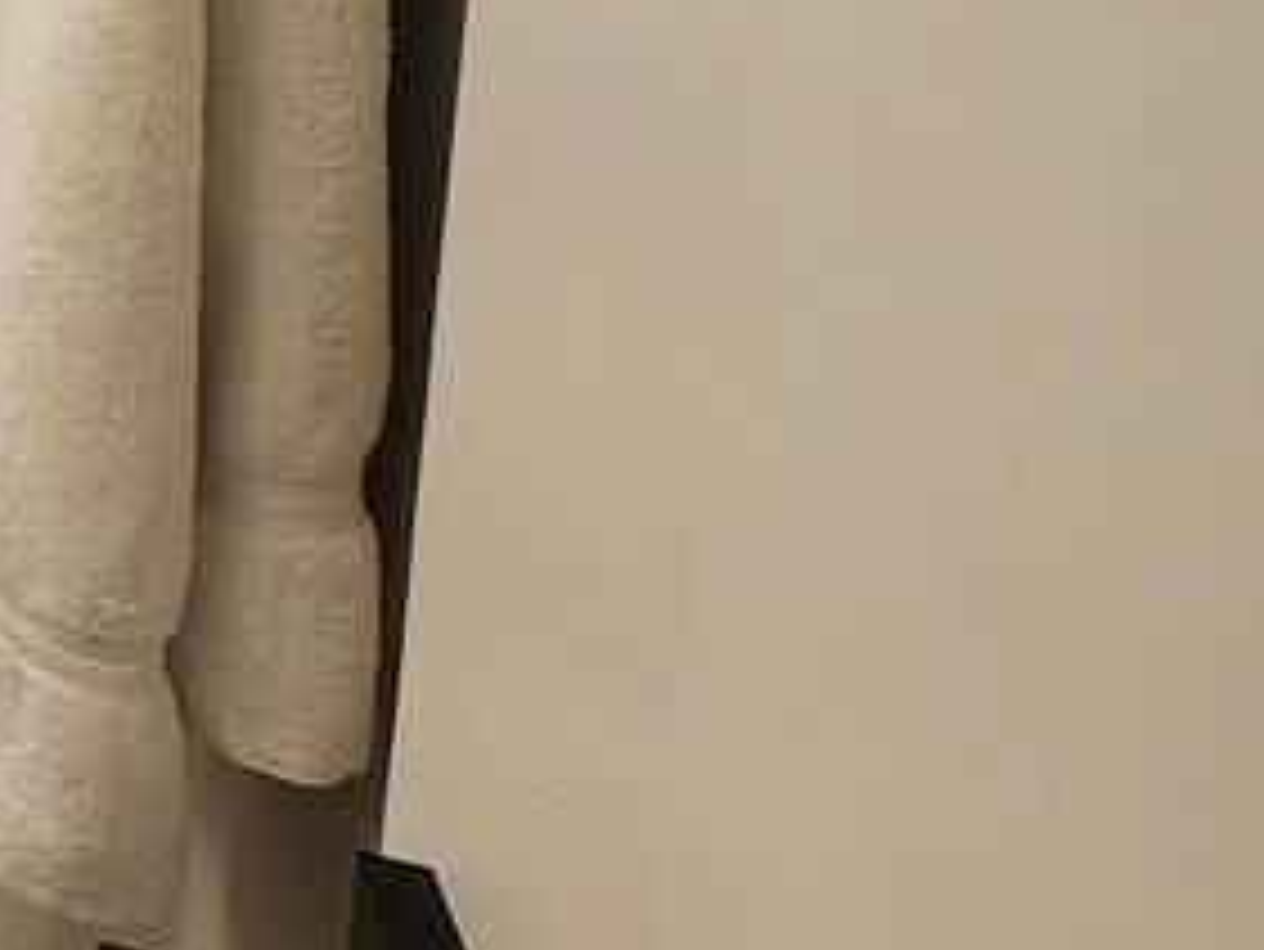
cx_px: -1952
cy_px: -950
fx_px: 2703
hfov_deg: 14.1
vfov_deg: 15.7
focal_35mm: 74
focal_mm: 2.2
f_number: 2.2
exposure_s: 1/60.2
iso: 100
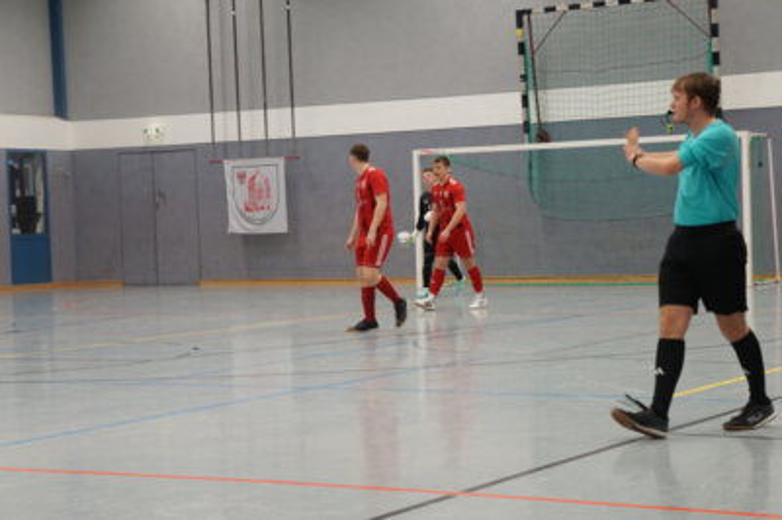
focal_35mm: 82
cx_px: 391
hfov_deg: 24.6
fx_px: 1791
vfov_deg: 16.5
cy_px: 260
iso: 1600
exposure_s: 1/100
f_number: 5.6
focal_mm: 55
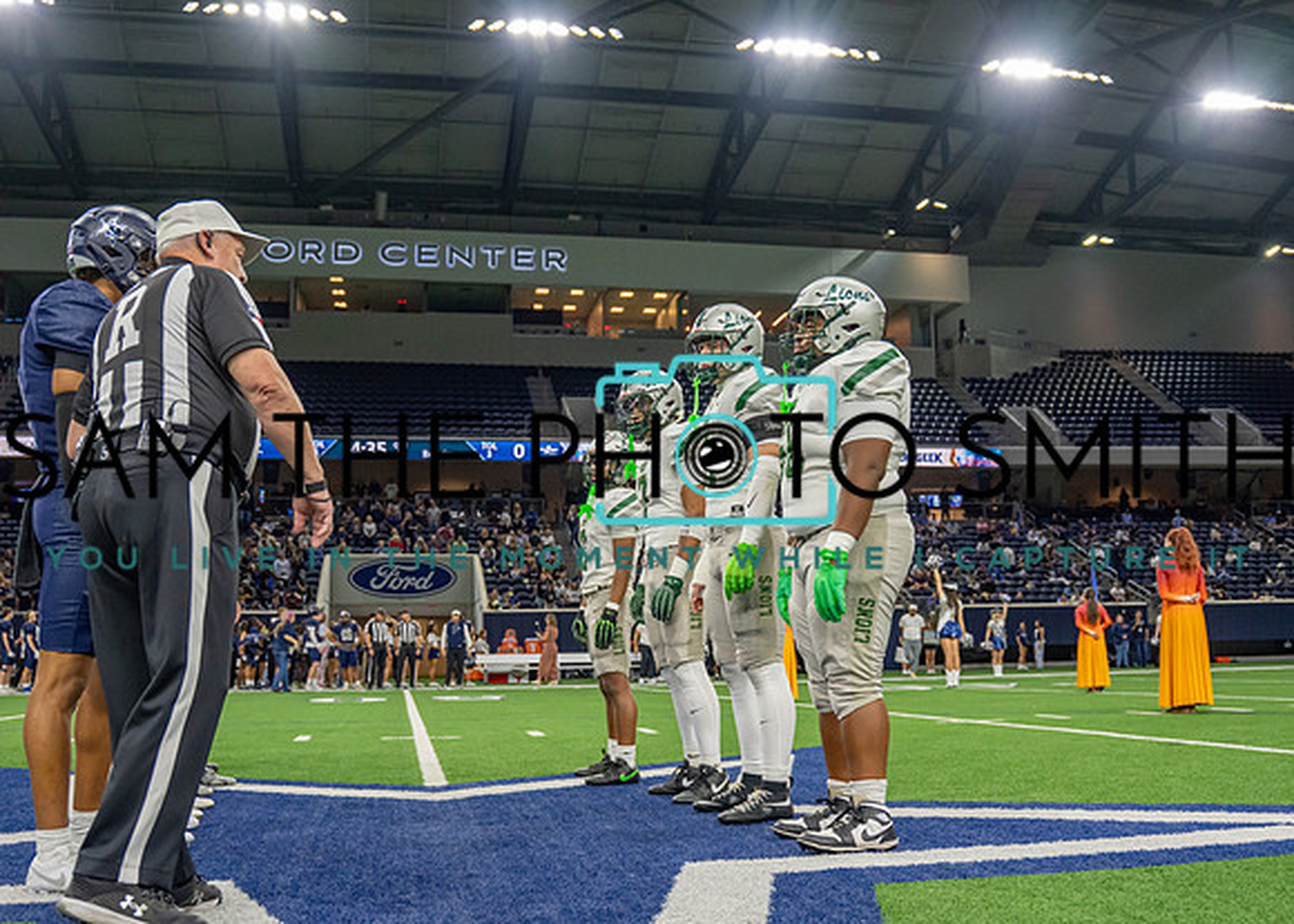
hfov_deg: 53.7
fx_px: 1278
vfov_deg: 39.6
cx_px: 653
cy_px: 535
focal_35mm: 35
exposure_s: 1/640
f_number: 2.8
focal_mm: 24
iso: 1600
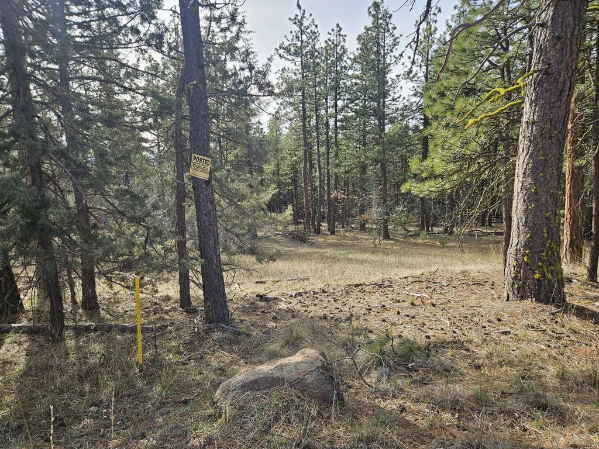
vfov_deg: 58.9
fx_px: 398
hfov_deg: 73.9
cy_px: 224
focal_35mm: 23
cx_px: 300
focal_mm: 5.4
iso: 25
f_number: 1.8
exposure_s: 1/621
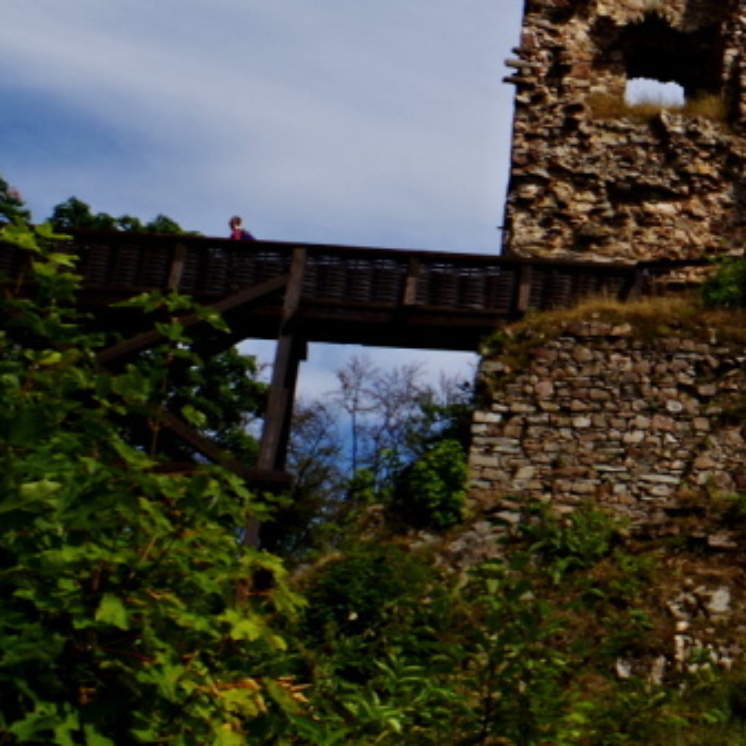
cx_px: 1223
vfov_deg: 18.9
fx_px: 2219
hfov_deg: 16.7
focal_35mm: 91
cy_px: 150
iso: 200
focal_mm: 20
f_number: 14
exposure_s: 1/160
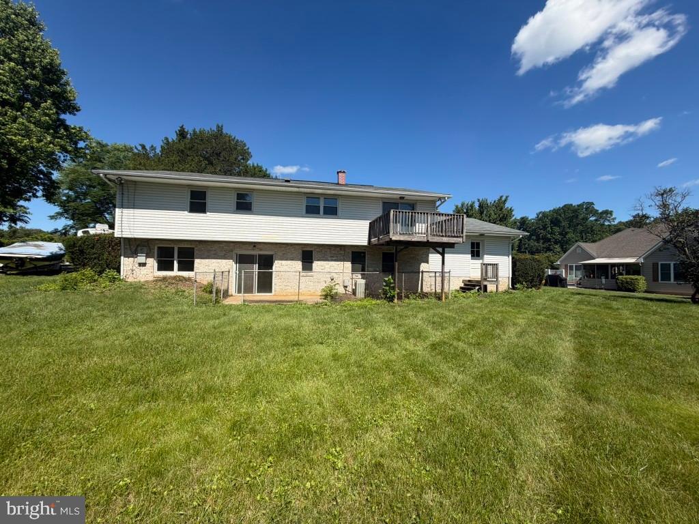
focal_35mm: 14
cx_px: 350
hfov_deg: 102.1
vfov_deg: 85.7
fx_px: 283
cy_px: 262
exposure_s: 1/770
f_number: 2.2
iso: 20
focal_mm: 2.22
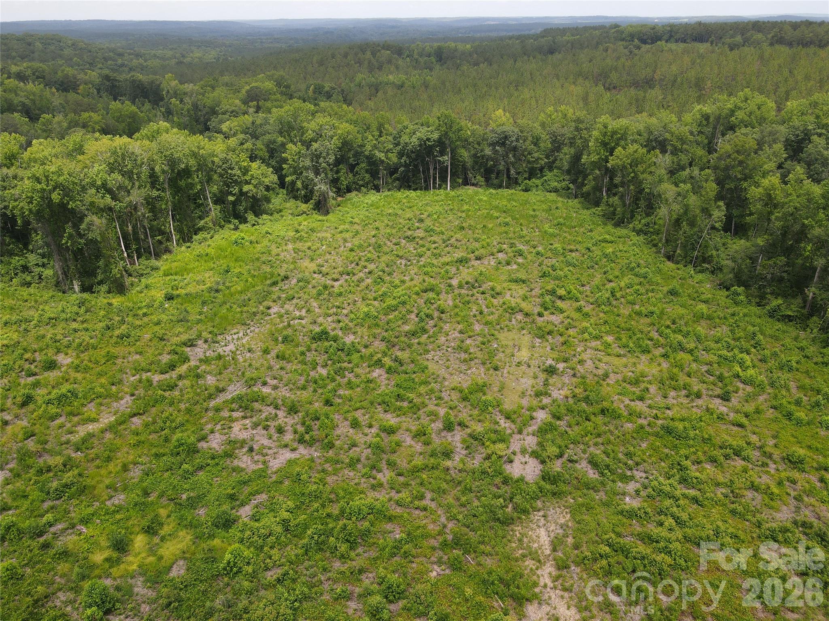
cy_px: 310
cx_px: 414
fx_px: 575
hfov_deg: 71.6
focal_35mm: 24
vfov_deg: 56.8
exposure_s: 1/320
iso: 100
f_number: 2.8
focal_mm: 4.5
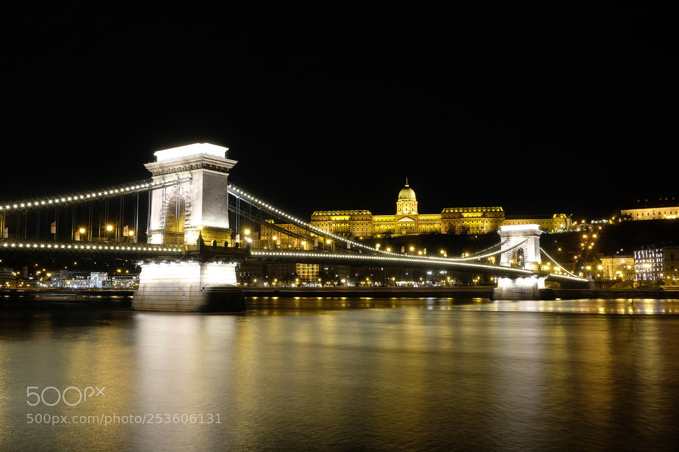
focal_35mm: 35
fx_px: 660
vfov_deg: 37.8
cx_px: 340
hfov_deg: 54.4
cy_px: 226
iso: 200
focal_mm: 23
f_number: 16
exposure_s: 16
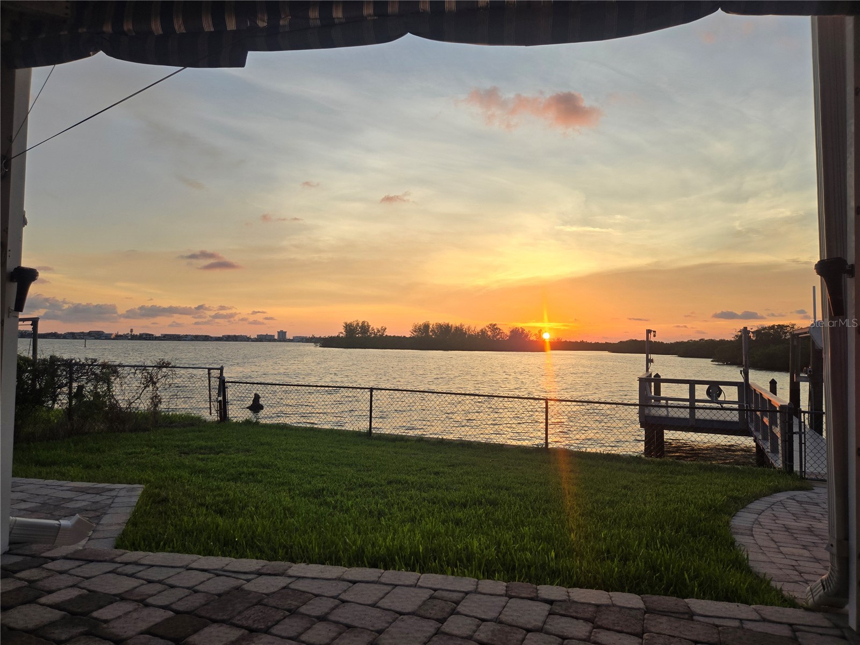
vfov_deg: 58.9
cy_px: 322
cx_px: 430
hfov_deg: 73.9
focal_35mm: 23
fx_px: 571
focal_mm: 5.4
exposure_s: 1/593
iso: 25
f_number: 1.8
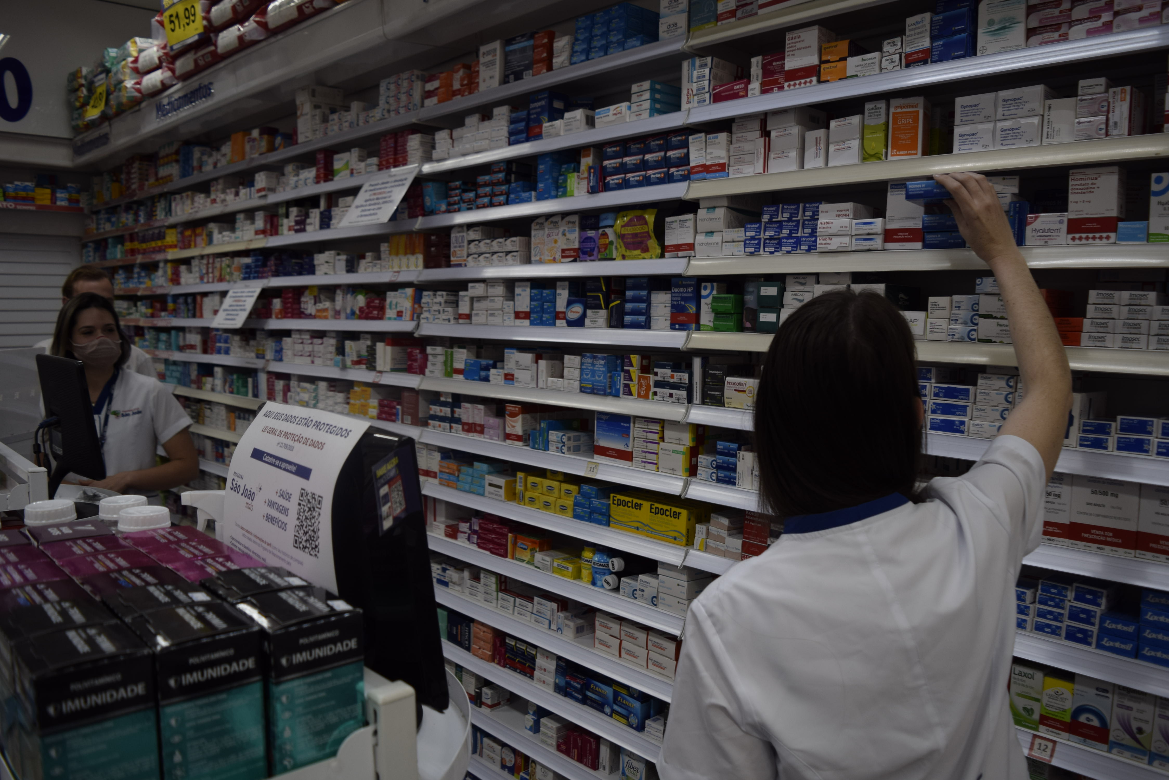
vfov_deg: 48.0
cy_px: 390
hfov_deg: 67.4
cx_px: 584
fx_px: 877
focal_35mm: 27
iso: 250
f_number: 3.5
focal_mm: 18
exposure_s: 1/200
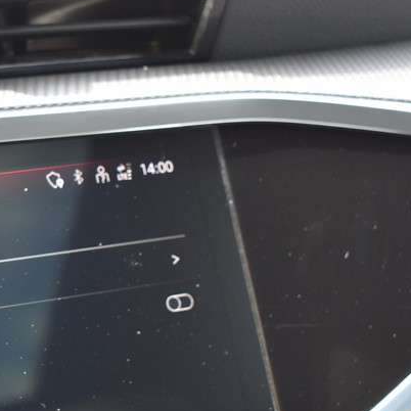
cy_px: 333
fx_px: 1746
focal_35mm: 130
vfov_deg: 13.4
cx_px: -86
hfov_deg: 13.1
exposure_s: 1/60
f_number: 4.8
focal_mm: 40
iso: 400
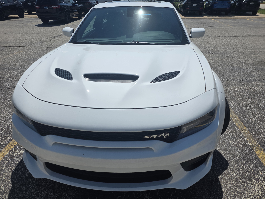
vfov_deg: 58.9
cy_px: 100
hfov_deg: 73.9
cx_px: 132
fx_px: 176
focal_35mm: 23
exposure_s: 1/7944
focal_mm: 6.25
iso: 50
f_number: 1.7
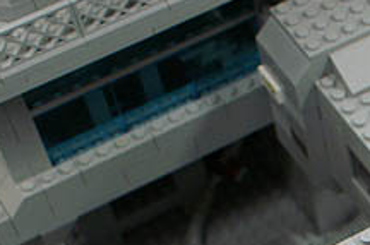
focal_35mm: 138
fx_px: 1415
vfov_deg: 9.5
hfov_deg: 13.5
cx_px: 642
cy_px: 415
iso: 500
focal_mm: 22
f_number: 4
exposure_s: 1/40
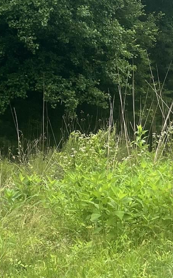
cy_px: -26
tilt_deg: +4.9
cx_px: 94
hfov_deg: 14.8
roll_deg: +1.7
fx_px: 664
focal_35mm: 88
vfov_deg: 22.3
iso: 50
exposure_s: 1/1497
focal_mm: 5.1
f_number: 1.6
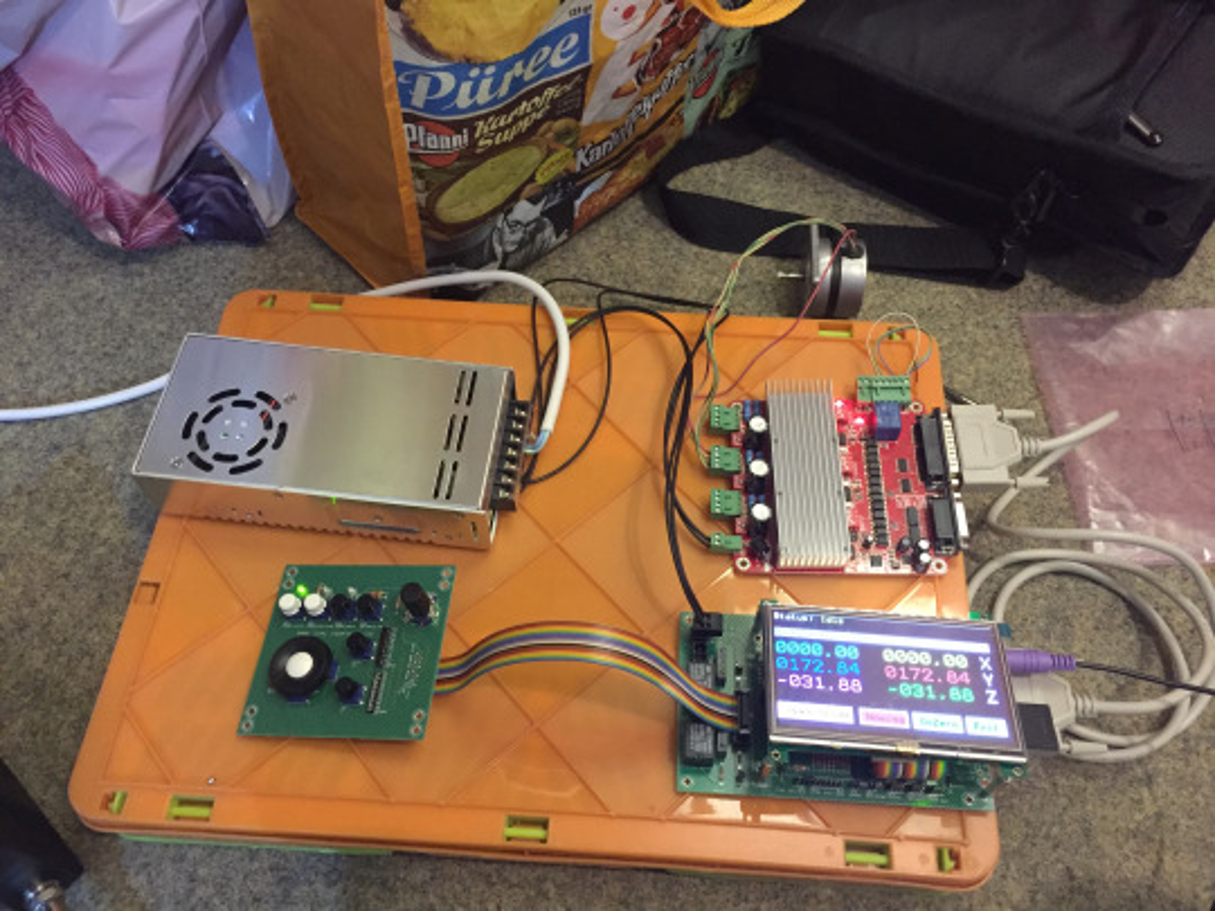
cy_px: 456
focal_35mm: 29
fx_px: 1018
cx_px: 608
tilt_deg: -58.8
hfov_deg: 61.7
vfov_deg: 48.2
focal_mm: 4.15
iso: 320
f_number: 2.2
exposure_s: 1/17
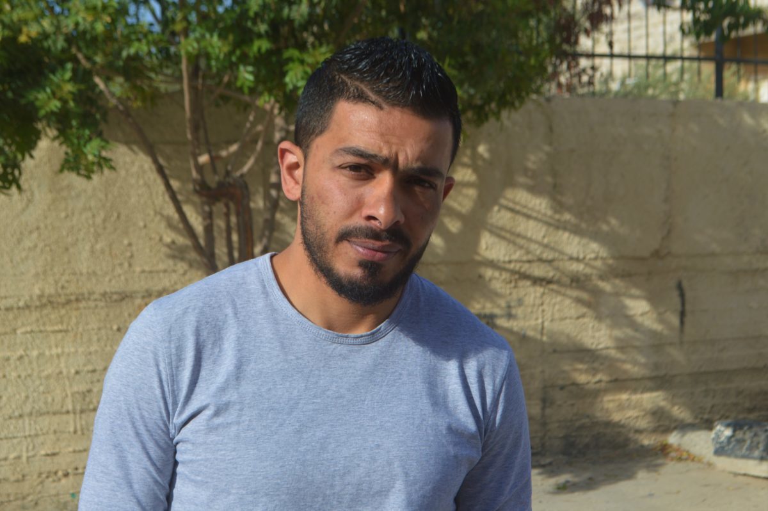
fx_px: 1407
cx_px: 384
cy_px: 256
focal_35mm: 66
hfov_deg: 30.5
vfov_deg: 20.6
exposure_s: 1/250
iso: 100
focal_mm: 44
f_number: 8
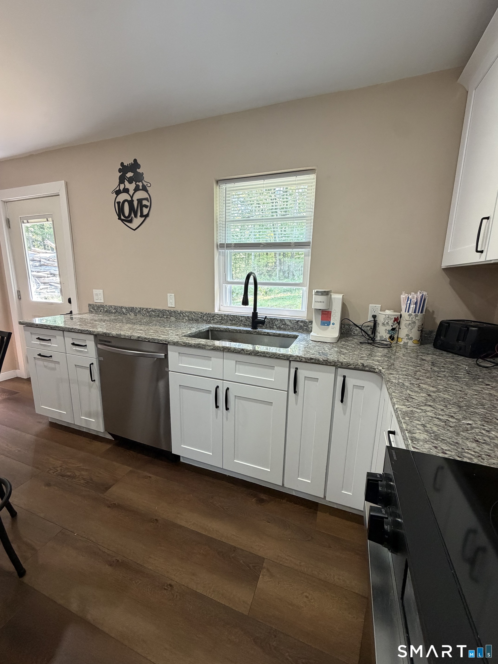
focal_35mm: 14
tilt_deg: -11.8
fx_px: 269
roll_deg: -1.1
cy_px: 332
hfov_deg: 85.7
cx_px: 249
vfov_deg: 102.1
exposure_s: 1/66
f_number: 2.2
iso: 320
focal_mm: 2.22
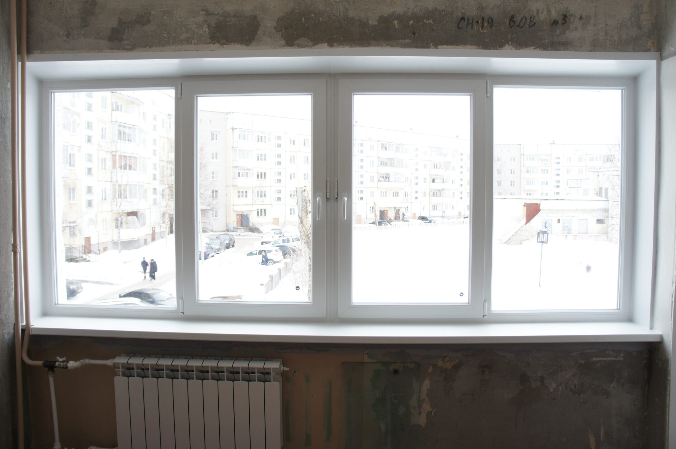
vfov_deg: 47.9
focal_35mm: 27
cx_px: 338
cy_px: 224
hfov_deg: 67.4
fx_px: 507
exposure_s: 1/80
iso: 200
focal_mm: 18
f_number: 3.5
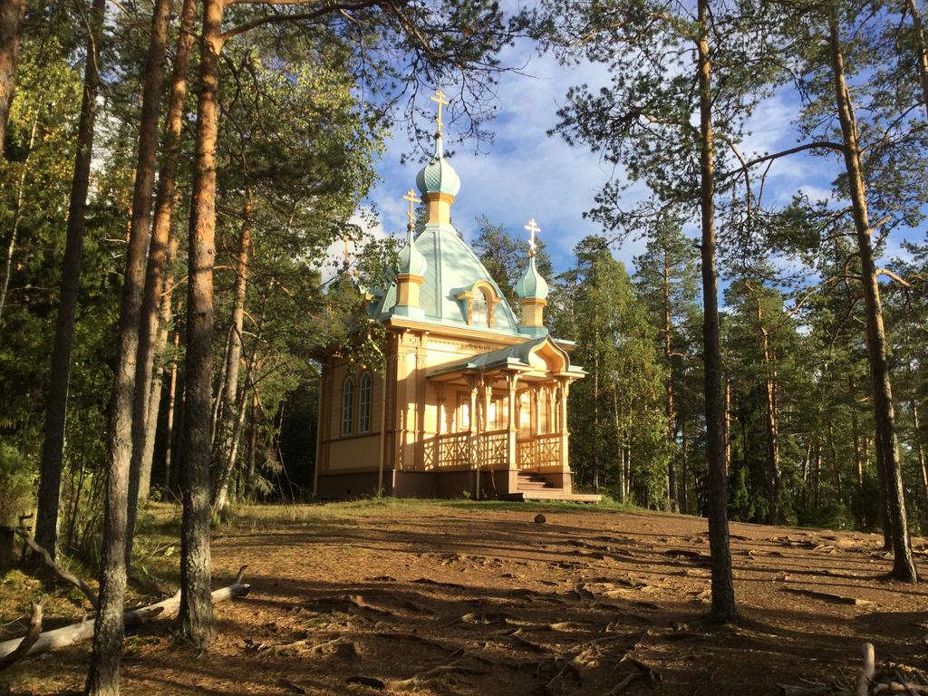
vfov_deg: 45.4
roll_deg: +0.4
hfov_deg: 58.4
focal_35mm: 31
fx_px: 831
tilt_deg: +10.4
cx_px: 464
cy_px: 348
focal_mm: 3.3
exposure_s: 1/747
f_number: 2.4
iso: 25
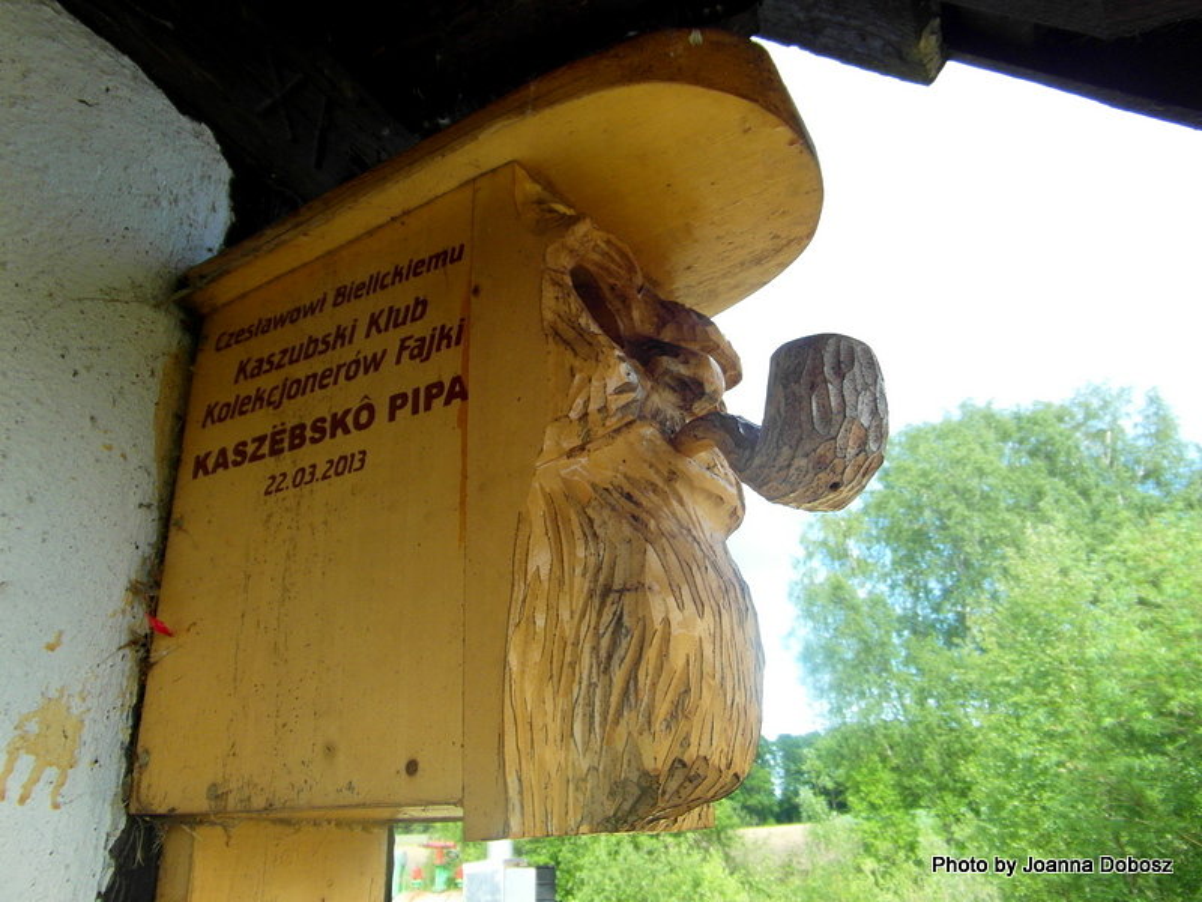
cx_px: 601
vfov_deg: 56.8
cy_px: 451
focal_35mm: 24
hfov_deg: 71.6
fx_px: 833
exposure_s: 1/250
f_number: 3.2
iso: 100
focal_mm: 4
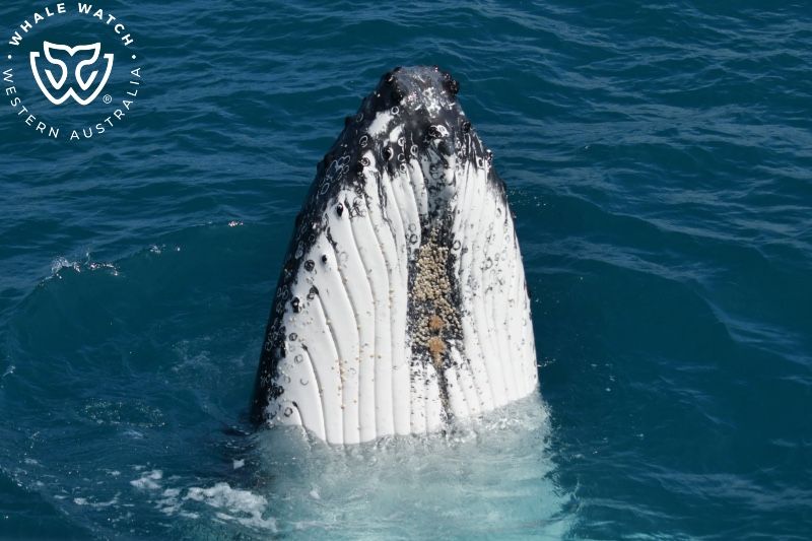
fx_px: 1353
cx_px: 406
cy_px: 270
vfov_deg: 22.6
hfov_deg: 33.4
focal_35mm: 60
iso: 560
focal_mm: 60
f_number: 5
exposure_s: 1/8000
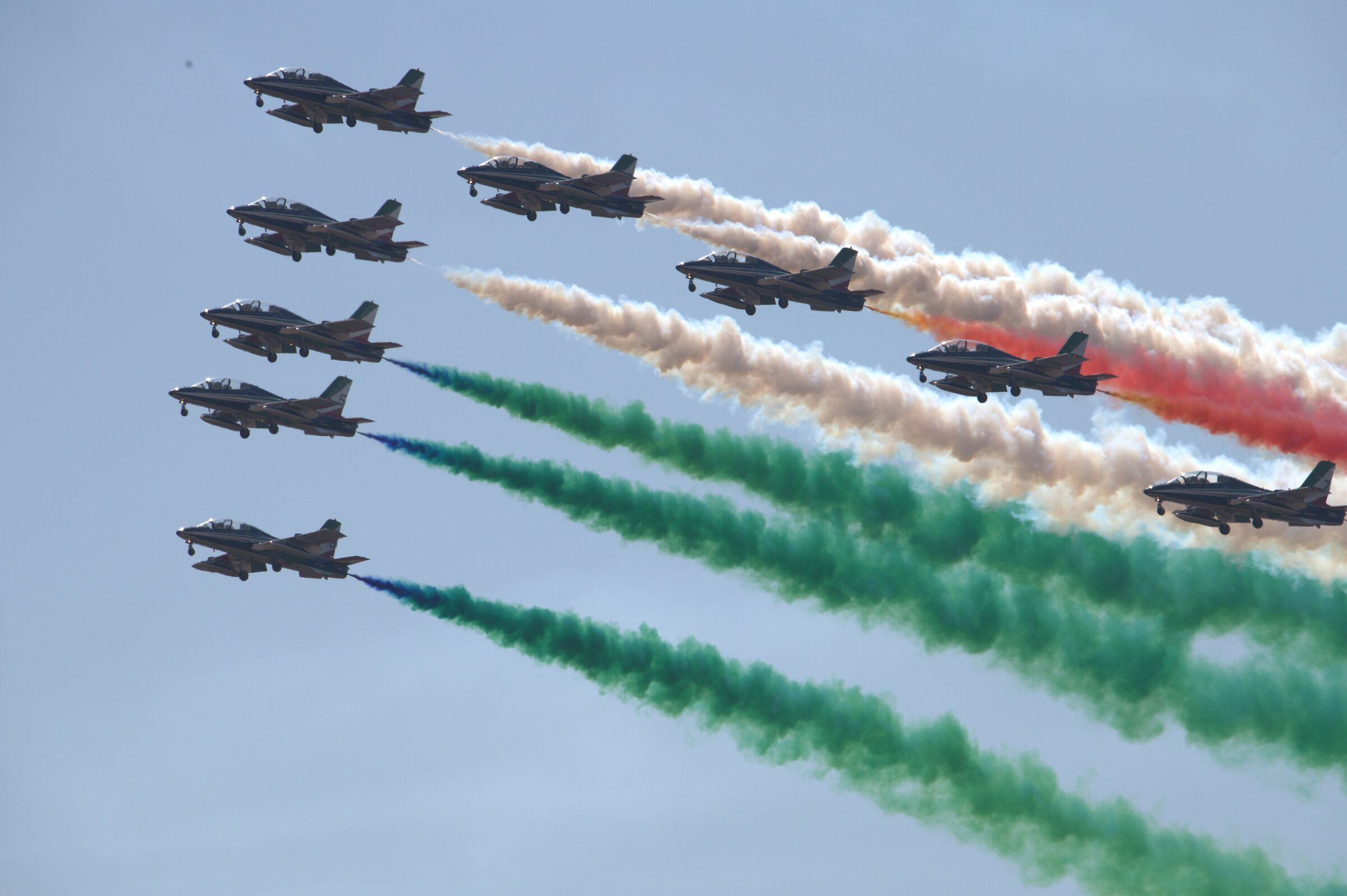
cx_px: 674
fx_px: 15708
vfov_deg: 3.3
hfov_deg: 4.9
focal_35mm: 420
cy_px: 448
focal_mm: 420
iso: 400
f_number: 13
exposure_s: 1/1600
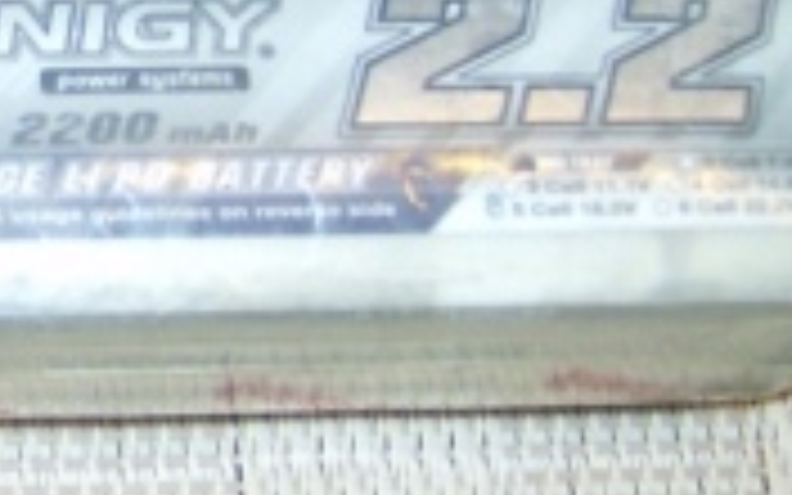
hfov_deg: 14.9
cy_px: -43
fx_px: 2763
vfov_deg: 10.1
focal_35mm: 128
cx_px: -464
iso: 200
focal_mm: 6
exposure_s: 1/60
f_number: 2.8
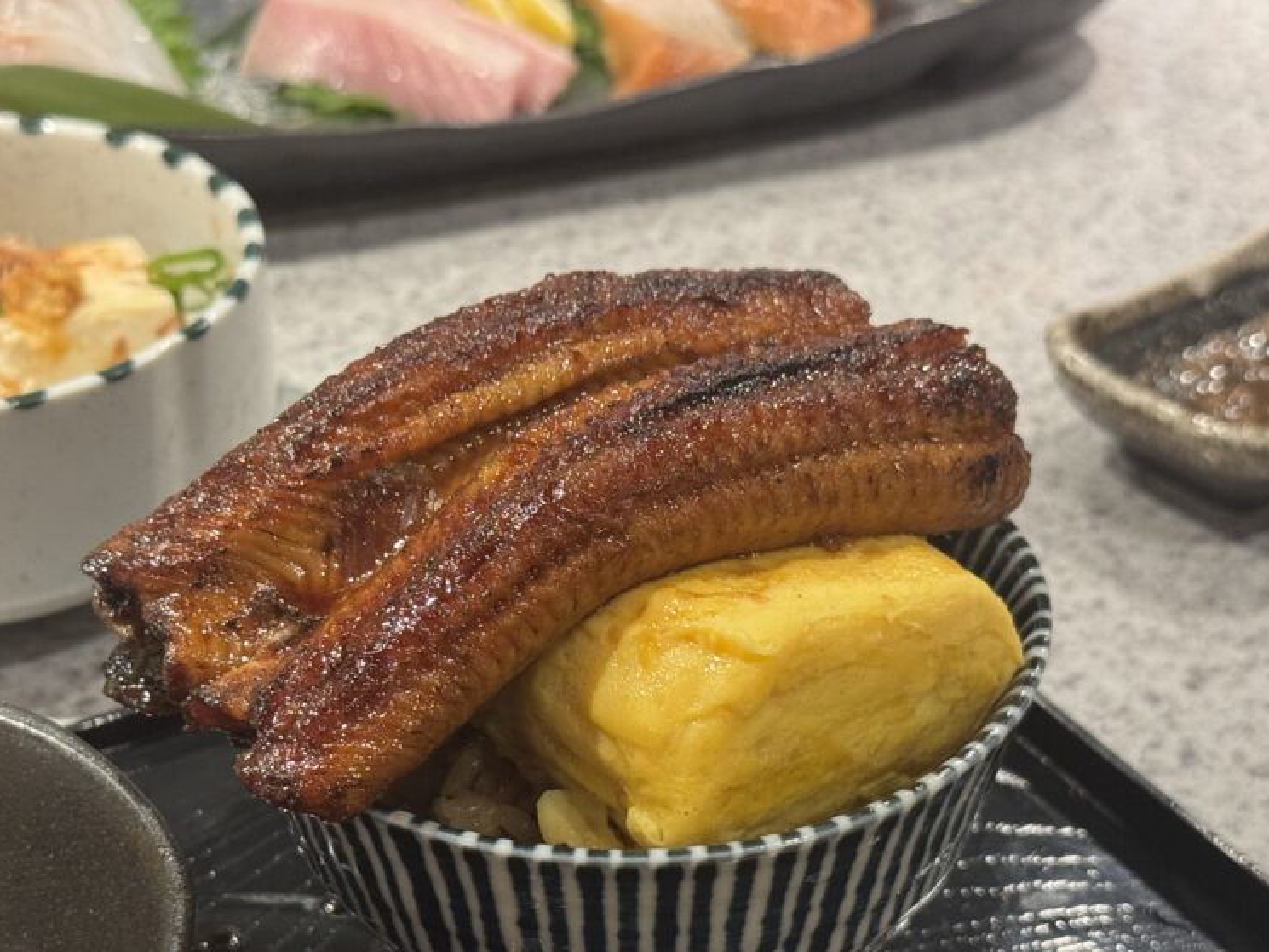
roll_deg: +0.1
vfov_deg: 22.2
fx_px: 2420
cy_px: 642
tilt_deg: -35.0
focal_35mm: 66
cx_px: 567
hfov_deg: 29.4
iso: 320
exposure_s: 1/40
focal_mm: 6.76
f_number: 1.78
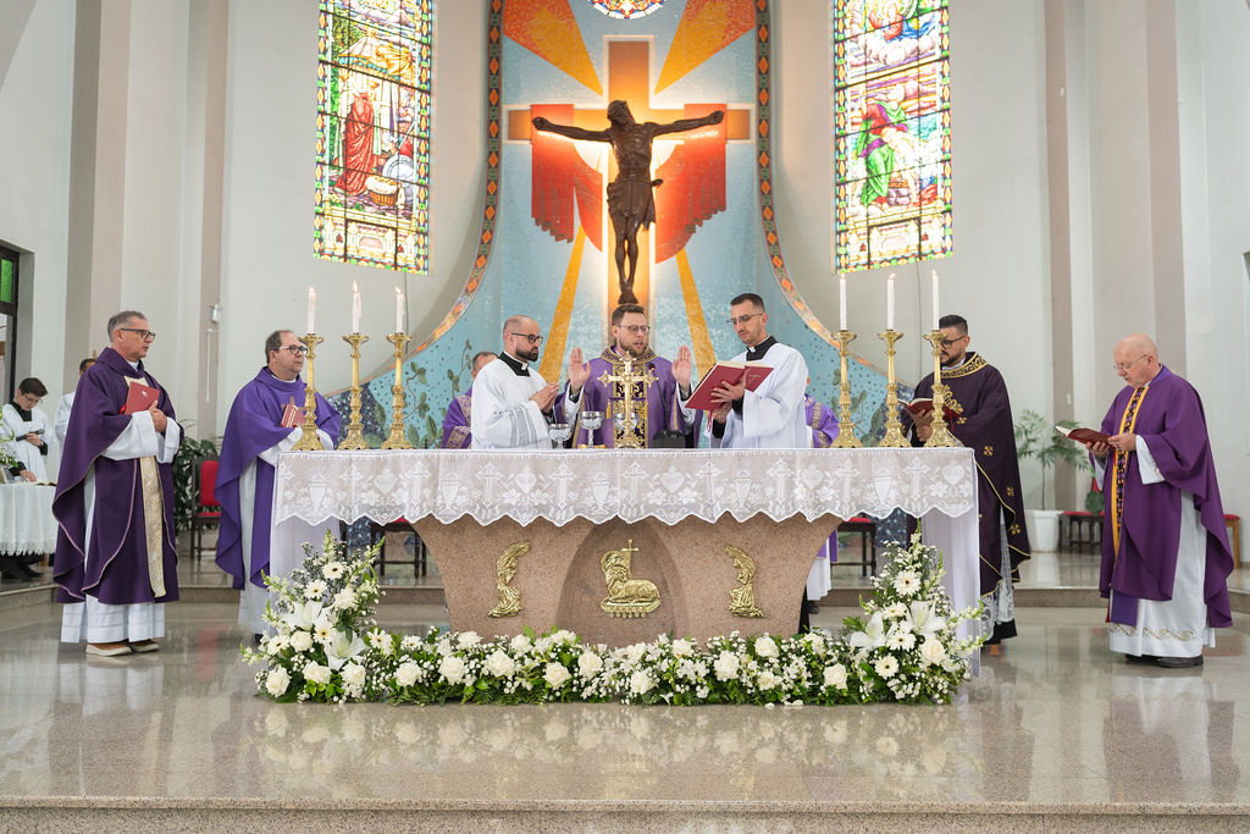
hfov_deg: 54.3
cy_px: 417
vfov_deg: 37.8
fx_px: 1218
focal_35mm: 35
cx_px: 625
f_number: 2.8
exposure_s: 1/160
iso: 640
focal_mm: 35
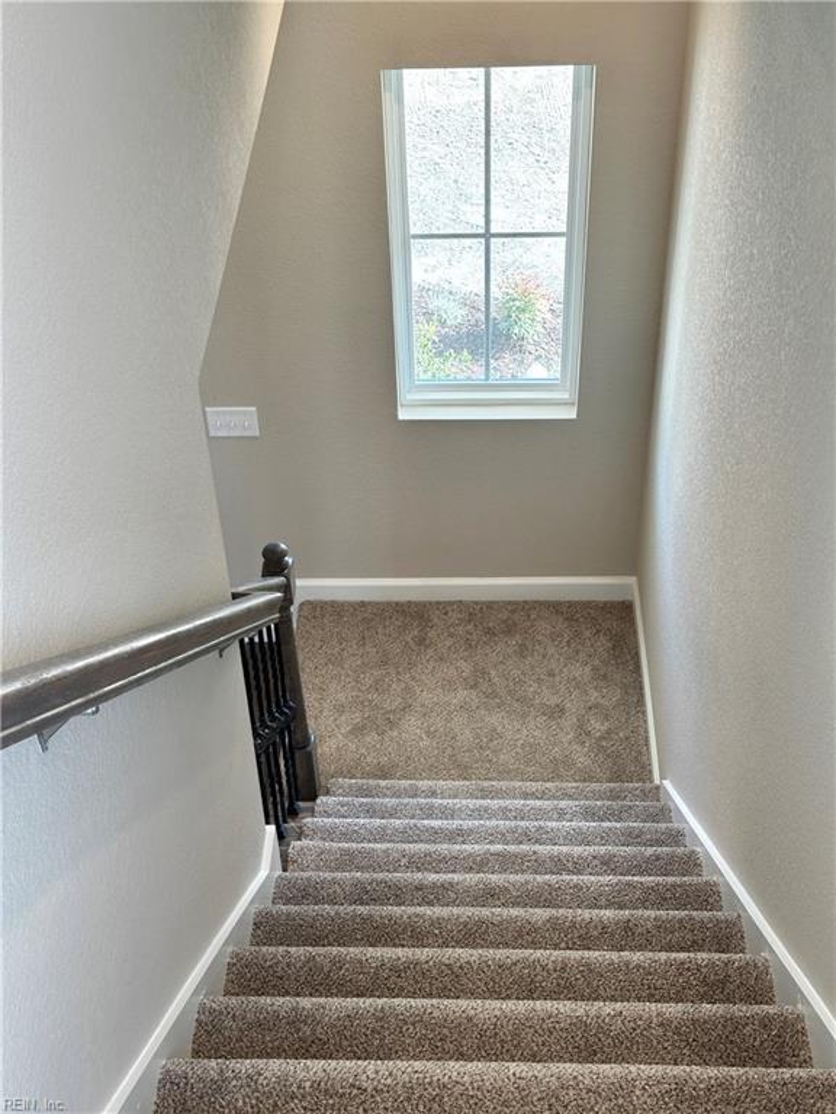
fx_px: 1546
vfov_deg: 39.7
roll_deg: +3.1
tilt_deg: -42.7
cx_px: 418
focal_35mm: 48
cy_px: 557
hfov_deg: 30.3
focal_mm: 6.86
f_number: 1.78
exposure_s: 1/131
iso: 80
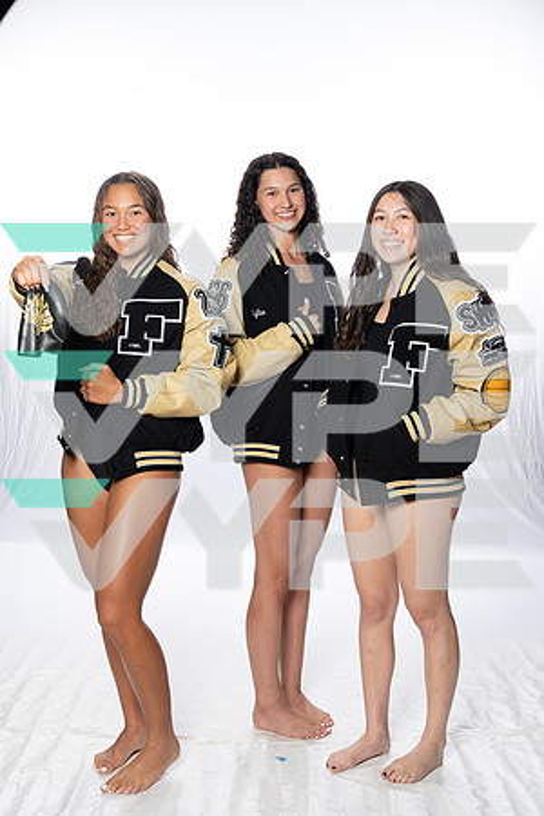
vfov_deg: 38.9
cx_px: 272
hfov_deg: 26.5
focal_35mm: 51
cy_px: 408
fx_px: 1156
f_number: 8
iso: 800
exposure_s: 1/250
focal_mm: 51
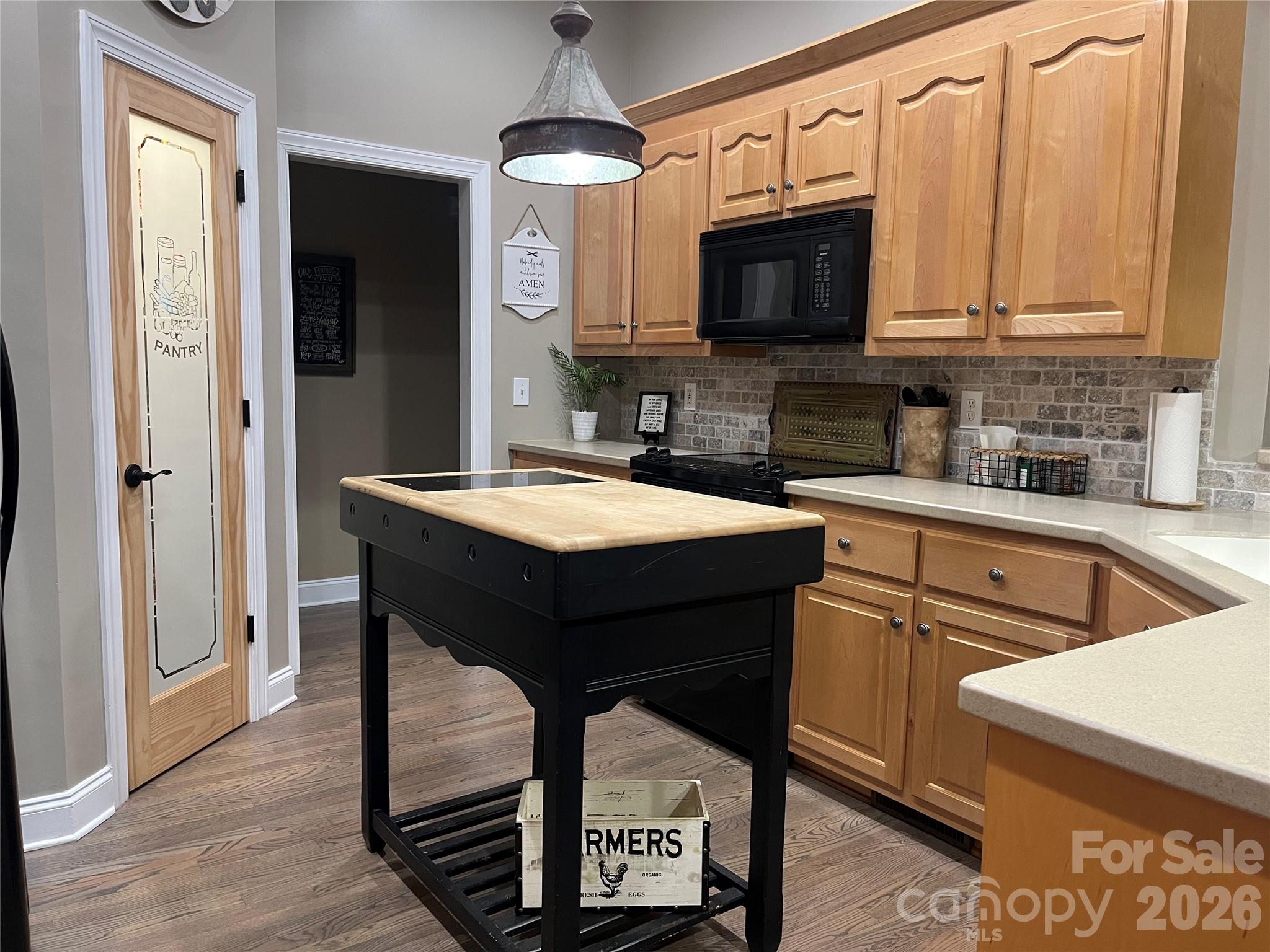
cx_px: 635
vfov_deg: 53.1
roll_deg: -1.2
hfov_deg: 67.3
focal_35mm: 26
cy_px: 476
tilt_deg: -6.6
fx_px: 954
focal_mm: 5.1
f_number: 1.6
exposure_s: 1/60
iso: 250
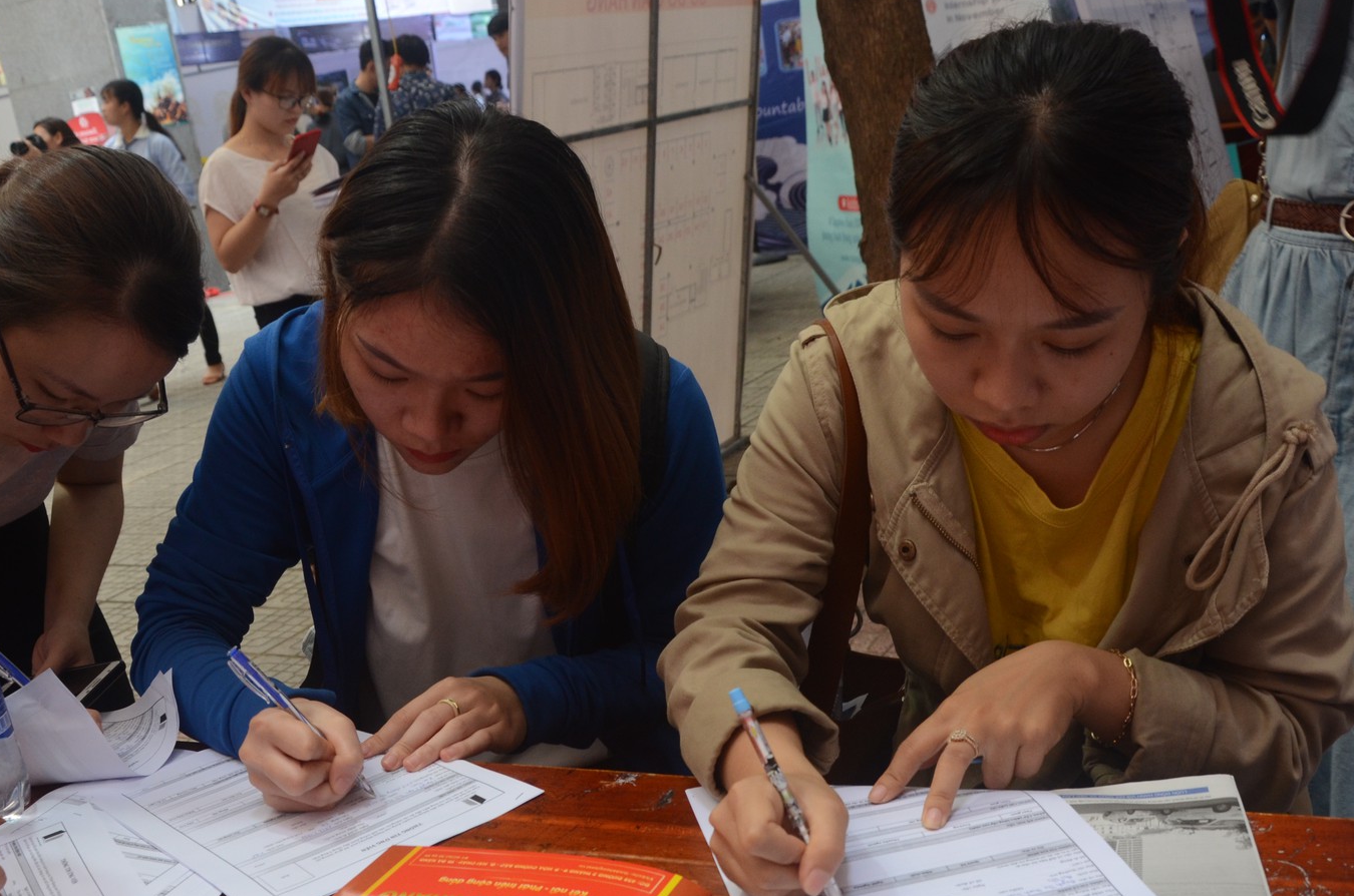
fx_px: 1501
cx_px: 672
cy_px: 634
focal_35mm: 40
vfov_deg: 32.8
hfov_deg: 48.5
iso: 500
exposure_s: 1/50
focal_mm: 18
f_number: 6.3
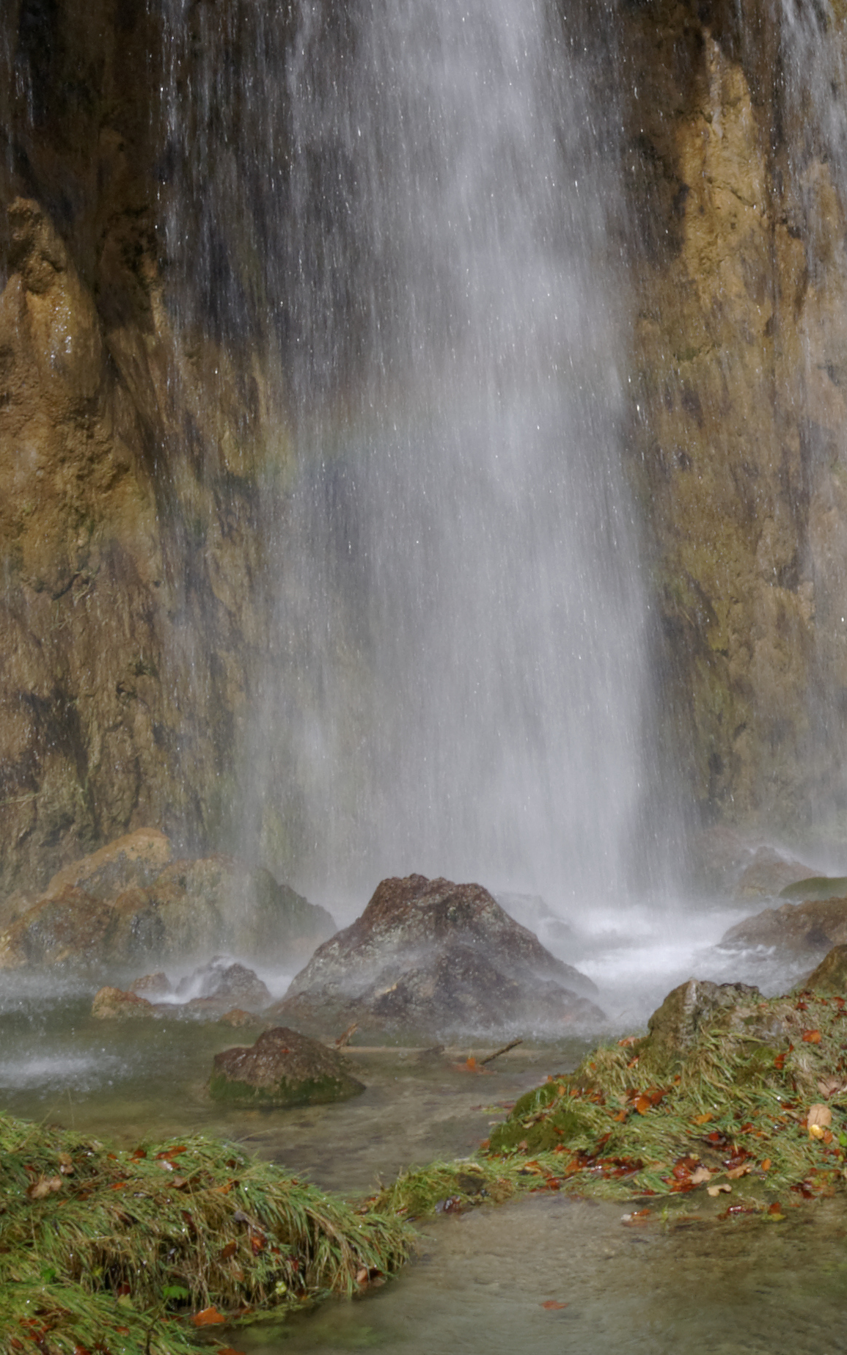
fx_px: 2843
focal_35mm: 77
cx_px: 520
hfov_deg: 16.9
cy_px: 61
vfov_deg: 25.7
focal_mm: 24
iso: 200
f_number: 27
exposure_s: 1/45
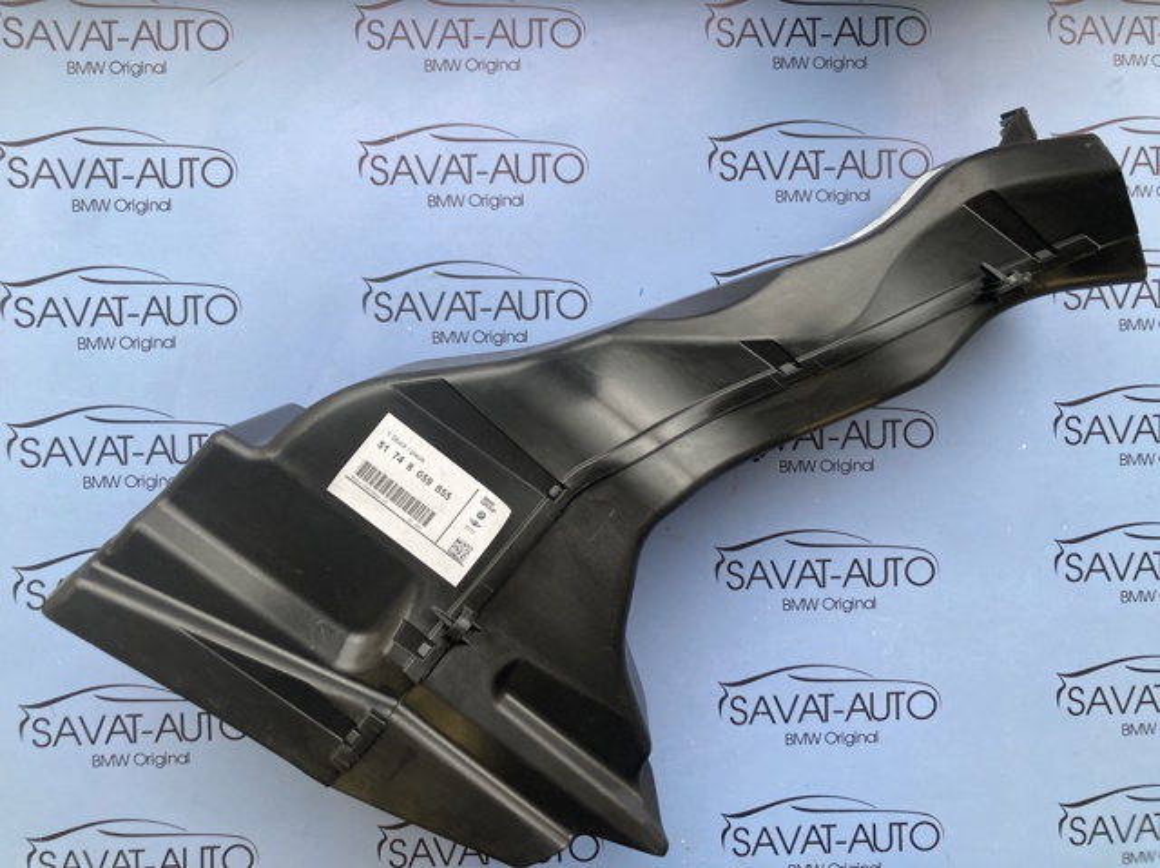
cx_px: 580
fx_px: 938
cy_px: 434
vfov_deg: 49.7
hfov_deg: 63.5
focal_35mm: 28
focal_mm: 3.99
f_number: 1.8
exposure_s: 1/121
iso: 80
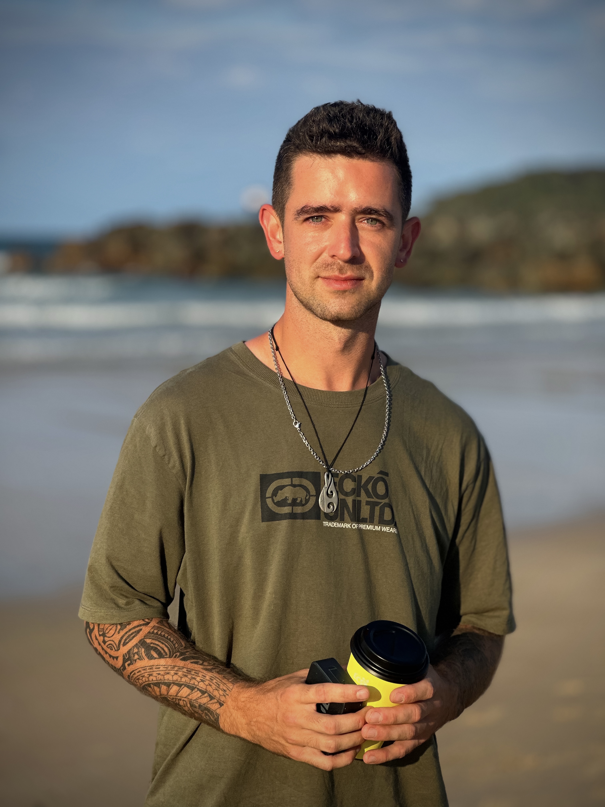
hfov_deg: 19.1
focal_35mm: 77
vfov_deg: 25.3
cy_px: 404
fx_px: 1794
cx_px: 302
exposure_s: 1/560
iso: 32
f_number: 2.8
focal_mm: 9
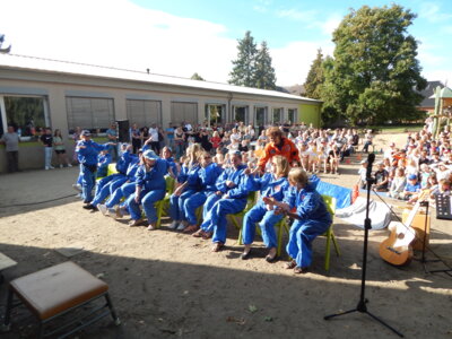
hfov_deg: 73.9
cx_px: 226
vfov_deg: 58.9
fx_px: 300
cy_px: 170
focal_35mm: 23
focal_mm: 4
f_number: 3
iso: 125
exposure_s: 1/640
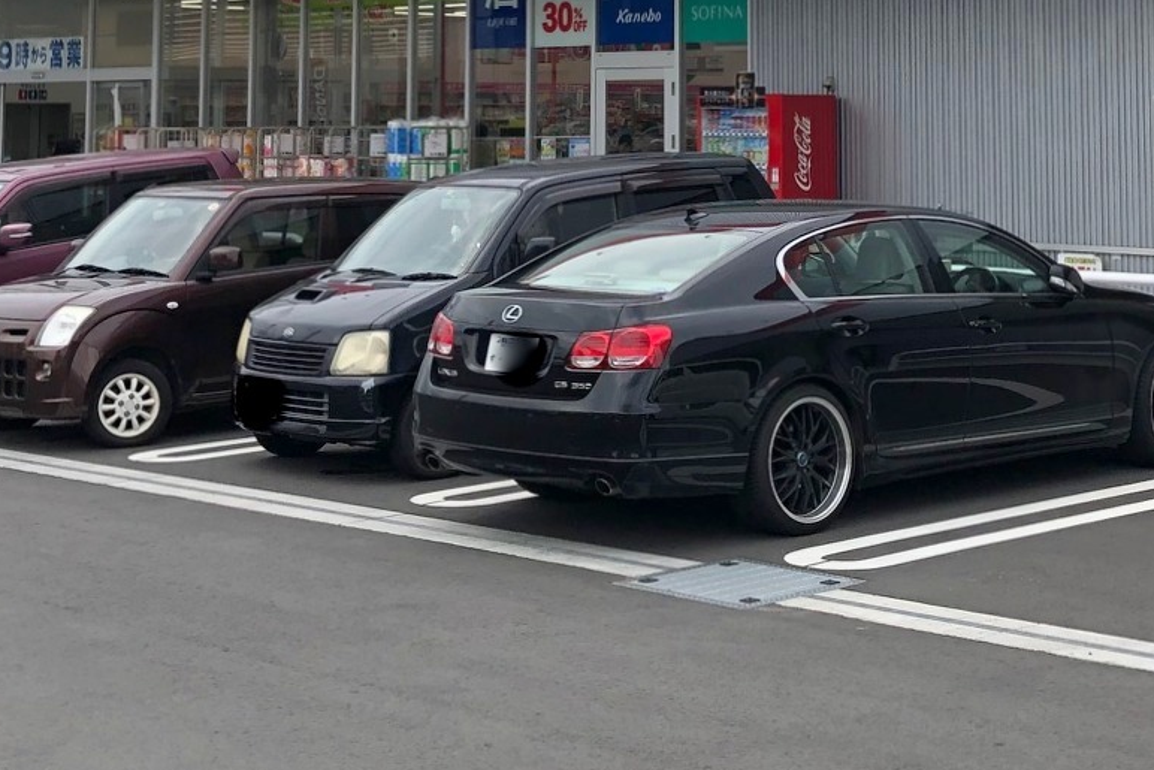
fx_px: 2437
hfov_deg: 26.5
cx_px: 734
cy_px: -99
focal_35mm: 76
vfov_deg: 17.3
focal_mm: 3.99
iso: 20
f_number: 1.8
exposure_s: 1/1171
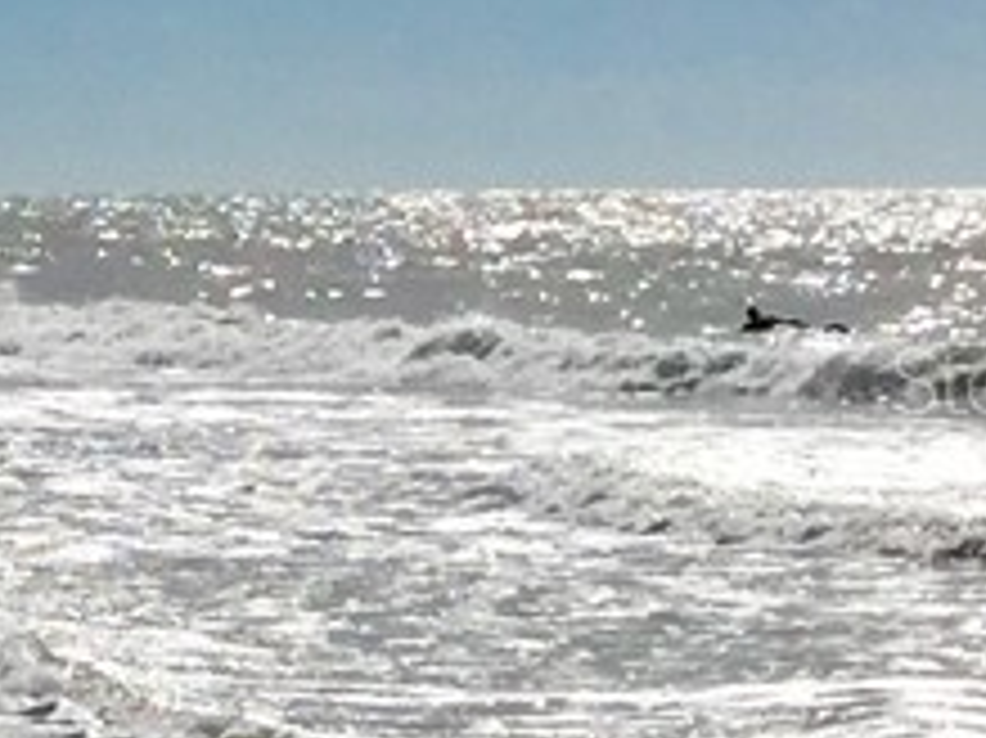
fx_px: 6035
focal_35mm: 212
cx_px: -2287
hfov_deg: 7.7
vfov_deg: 7.0
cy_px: 378
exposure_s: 1/9901
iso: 32
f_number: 2.2
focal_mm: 4.15
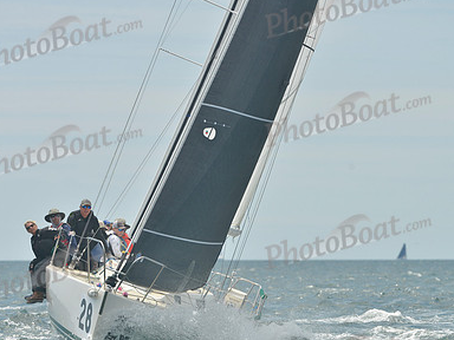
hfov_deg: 4.5
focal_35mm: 436
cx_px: 205
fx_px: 5718
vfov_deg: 3.4
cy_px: 194
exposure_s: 1/1000
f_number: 8
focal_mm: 300
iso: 280
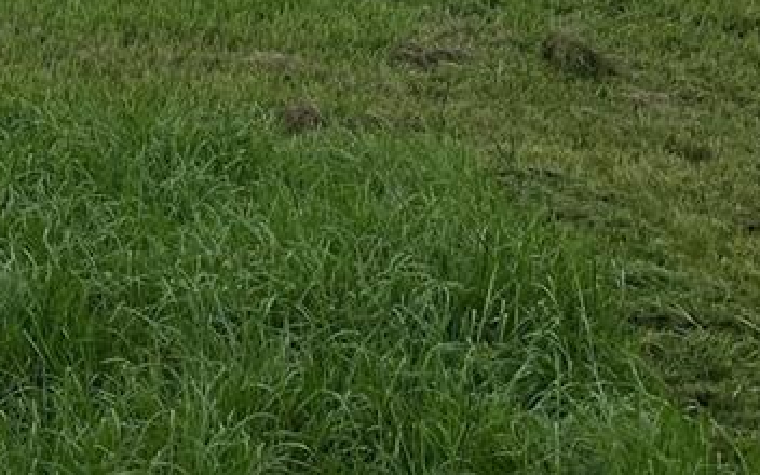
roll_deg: +0.0
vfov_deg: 12.4
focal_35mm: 94
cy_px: -453
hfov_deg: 20.6
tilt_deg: +5.9
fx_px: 1947
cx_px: -160
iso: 32
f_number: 1.8
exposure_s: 1/2755
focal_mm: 4.25
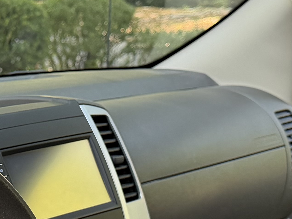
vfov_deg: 13.6
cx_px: -32
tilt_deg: -14.8
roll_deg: -0.9
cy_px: 207
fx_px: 911
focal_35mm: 108
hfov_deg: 17.6
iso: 200
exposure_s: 1/85
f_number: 1.78
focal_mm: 6.76
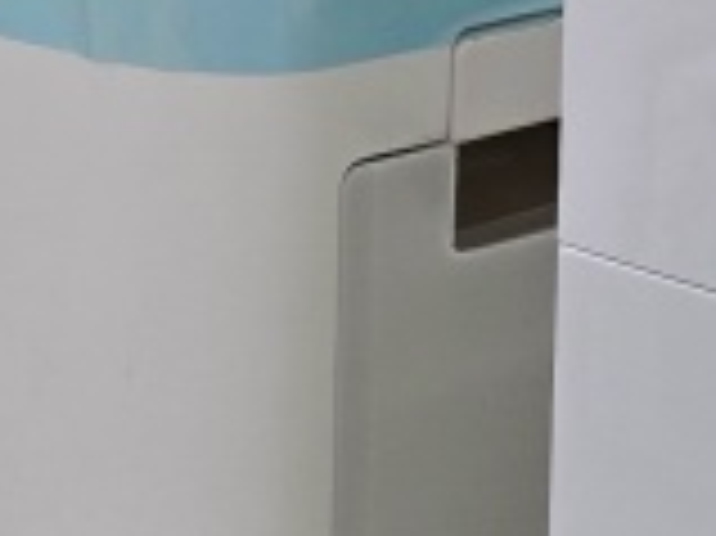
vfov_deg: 8.3
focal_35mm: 174
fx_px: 3596
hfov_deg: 11.4
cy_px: -293
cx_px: 230
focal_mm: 6.3
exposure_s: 1/120
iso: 100
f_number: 1.7
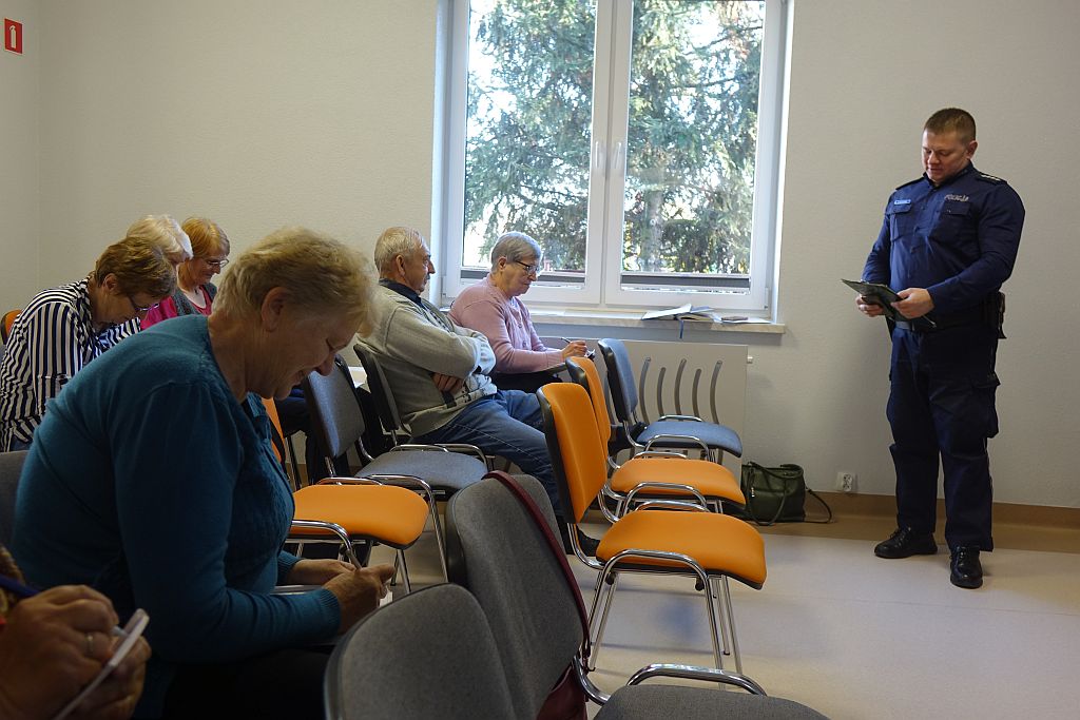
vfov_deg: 37.9
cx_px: 540
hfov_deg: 54.4
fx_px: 1050
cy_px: 360
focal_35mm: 35
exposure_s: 1/40
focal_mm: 12.83
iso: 320
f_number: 2.8
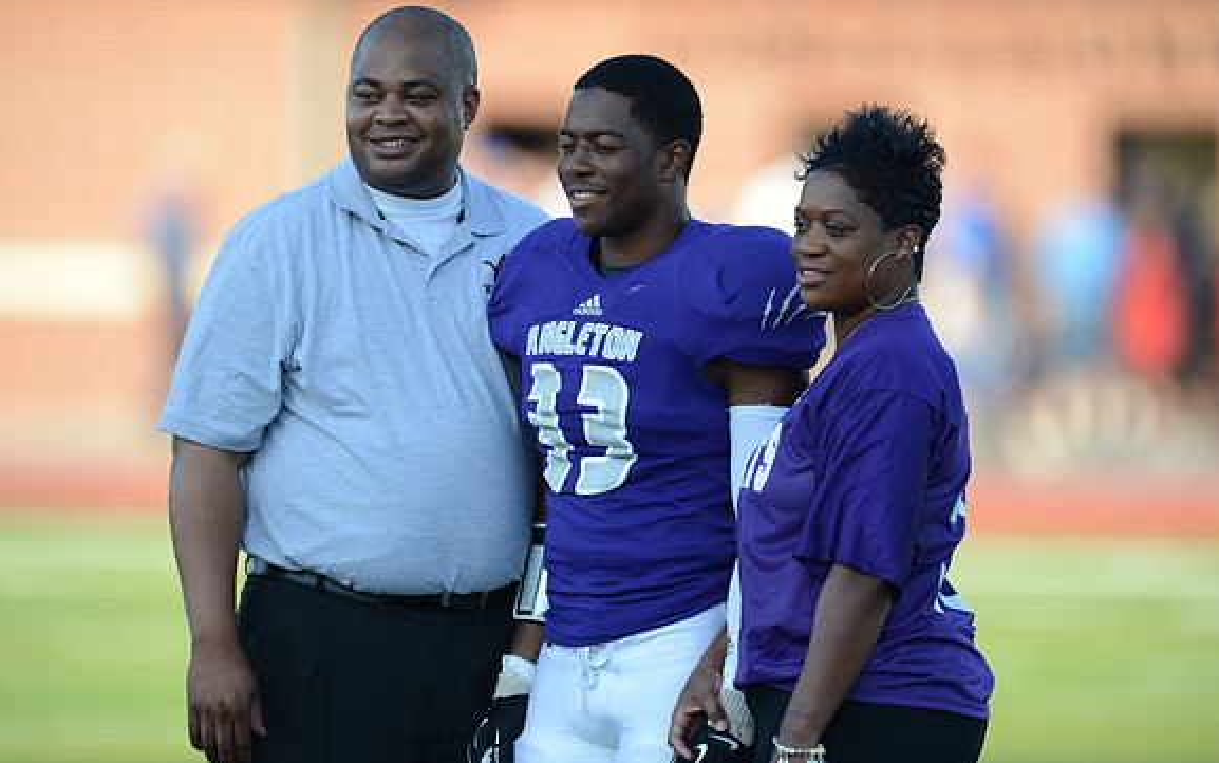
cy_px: 357
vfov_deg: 2.3
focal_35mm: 563
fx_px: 18709
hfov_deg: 3.7
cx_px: 611
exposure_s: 1/1600
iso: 800
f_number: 4
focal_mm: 550
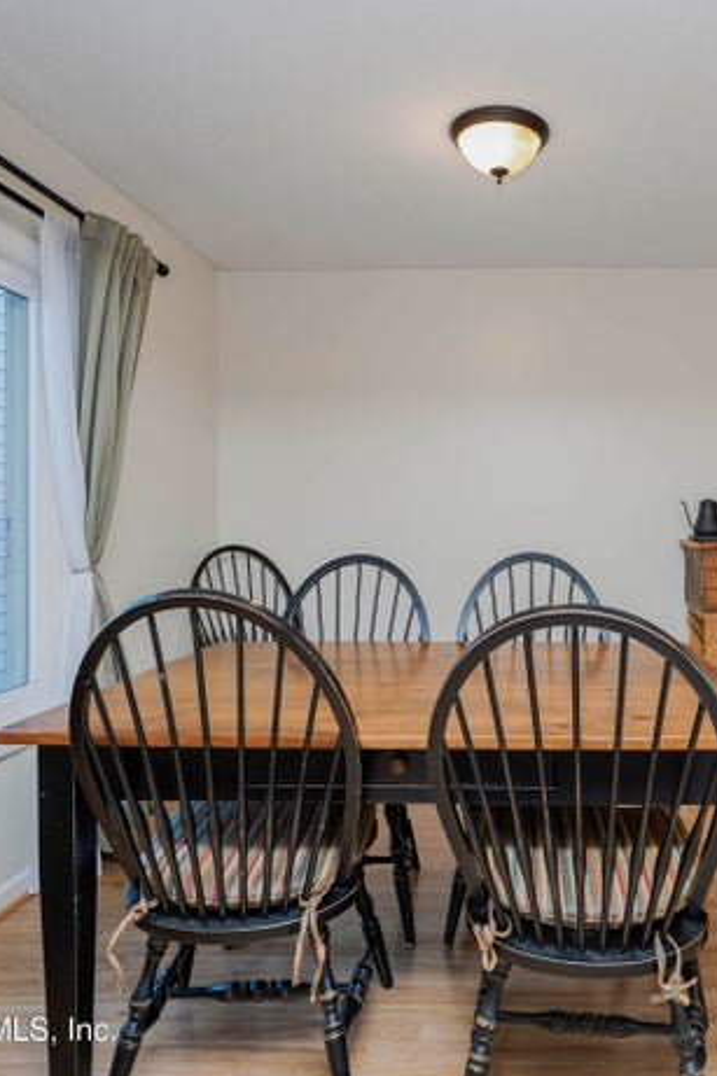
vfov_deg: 71.5
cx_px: 530
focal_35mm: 25
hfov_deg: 49.4
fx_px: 747
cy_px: 520
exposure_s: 1/30
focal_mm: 16
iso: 160
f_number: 4
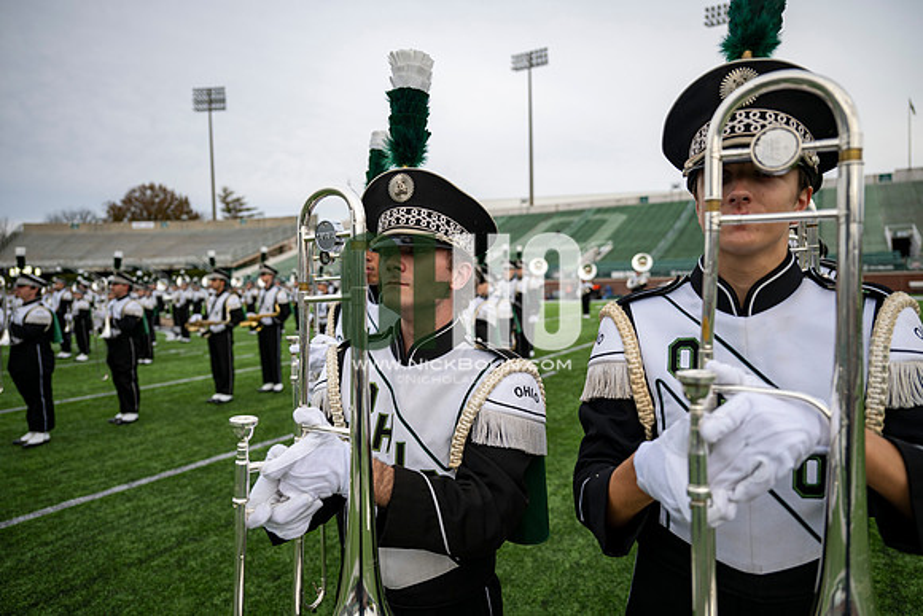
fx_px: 615
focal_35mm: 24
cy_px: 308
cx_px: 462
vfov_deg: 53.2
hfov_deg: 73.7
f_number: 2.8
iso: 125
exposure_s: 1/500
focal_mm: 24
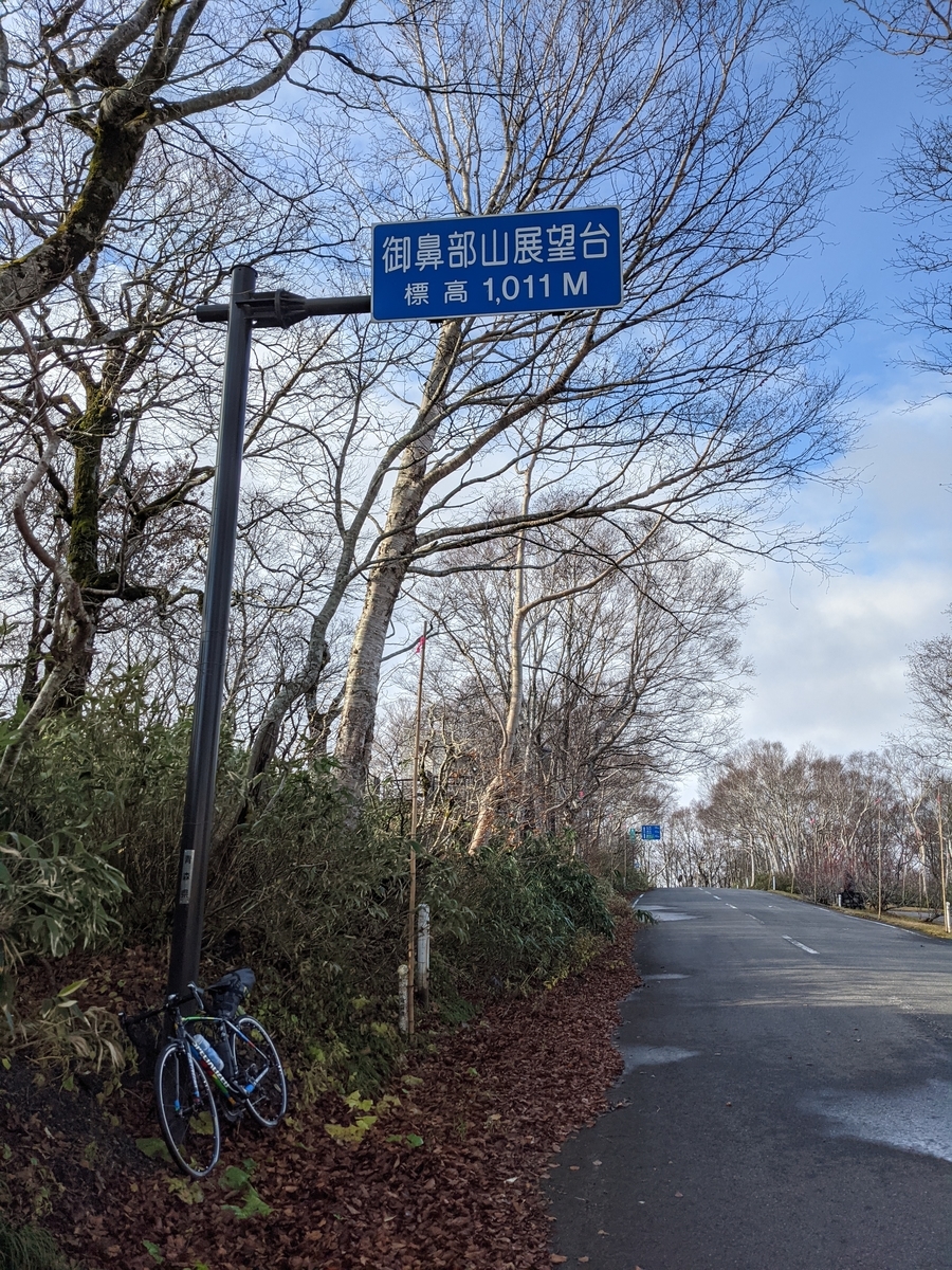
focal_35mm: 27
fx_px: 990
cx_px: 476
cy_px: 635
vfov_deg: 65.3
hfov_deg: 51.4
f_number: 1.73
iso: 80
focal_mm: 4.38
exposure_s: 1/1805
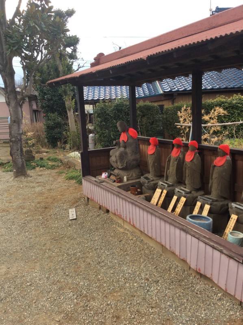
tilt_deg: -12.4
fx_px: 300
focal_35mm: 32
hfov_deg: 44.1
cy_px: 162
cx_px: 122
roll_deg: +3.8
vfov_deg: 56.9
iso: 32
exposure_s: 1/280
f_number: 2.4
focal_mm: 3.3
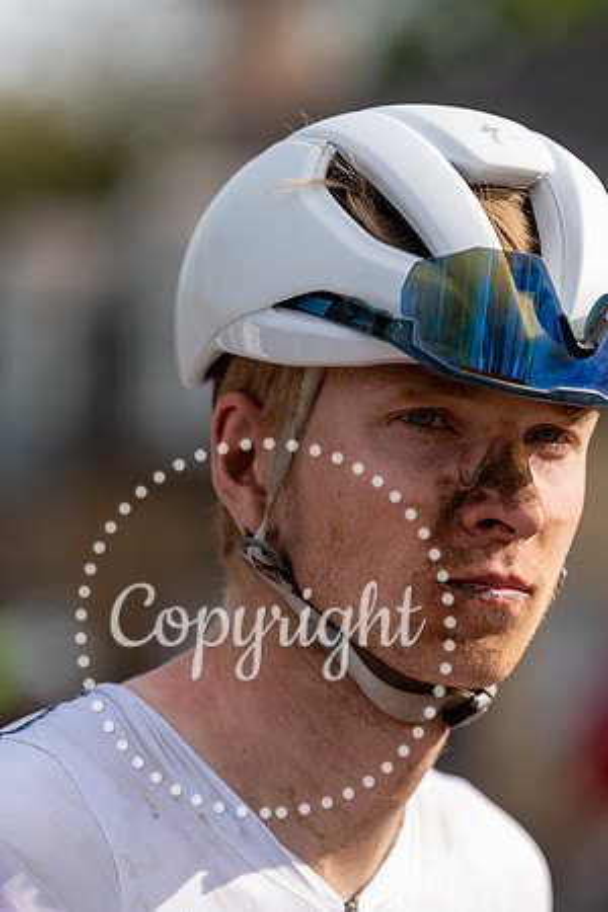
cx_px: 304
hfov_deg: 6.9
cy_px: 456
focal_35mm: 200
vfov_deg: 10.3
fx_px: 5066
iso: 160
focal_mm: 200
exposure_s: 1/1000
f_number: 4
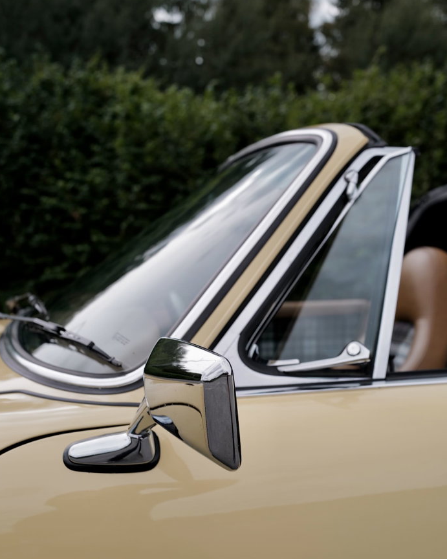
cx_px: 230
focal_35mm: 35
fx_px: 579
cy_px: 287
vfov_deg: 51.5
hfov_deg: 42.2
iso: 100
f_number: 4
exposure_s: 1/200
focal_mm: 28
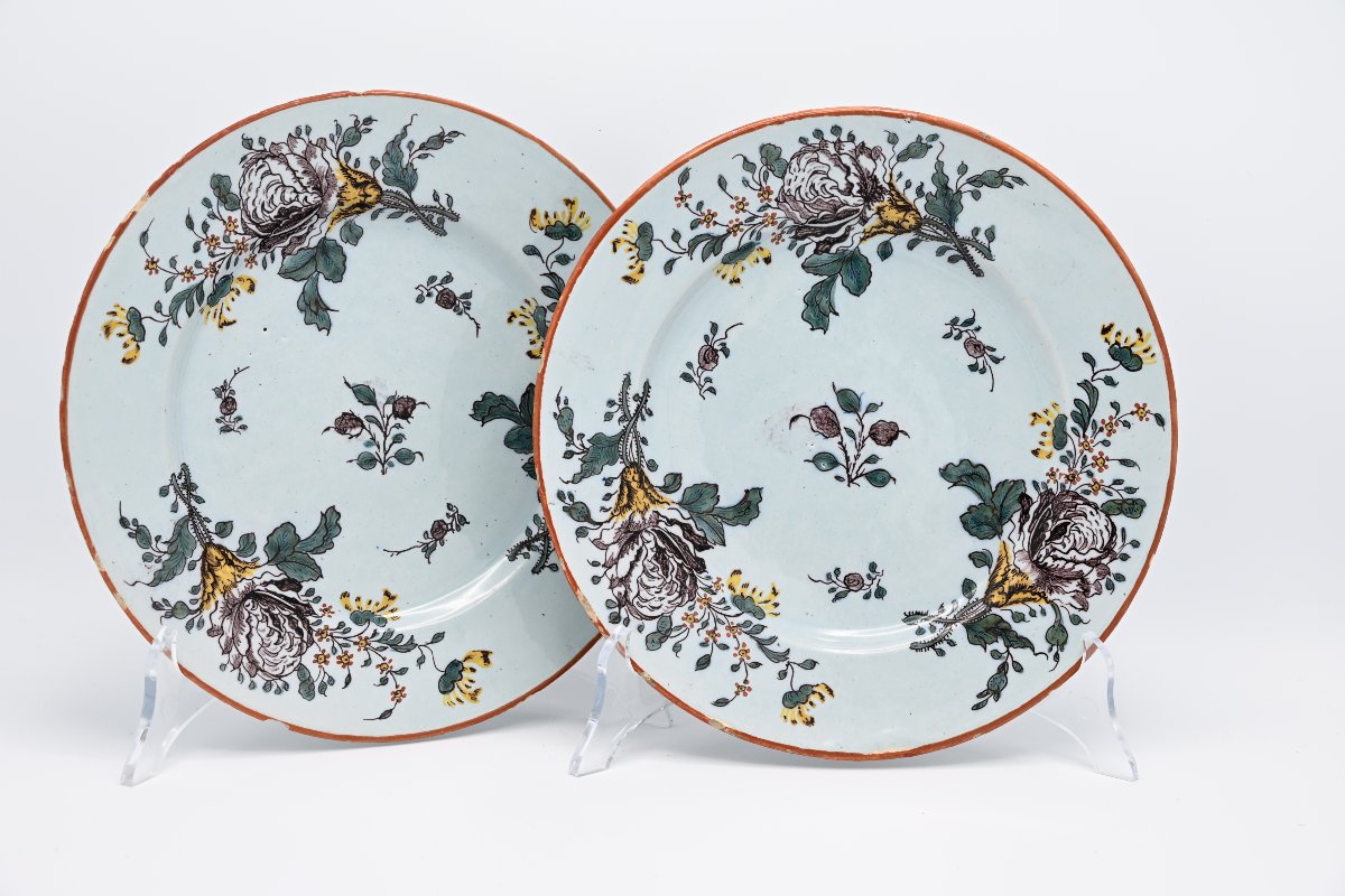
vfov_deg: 23.0
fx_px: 2204
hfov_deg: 33.9
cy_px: 448
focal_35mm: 59
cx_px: 672
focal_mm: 59
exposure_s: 1/25
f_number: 10
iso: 100
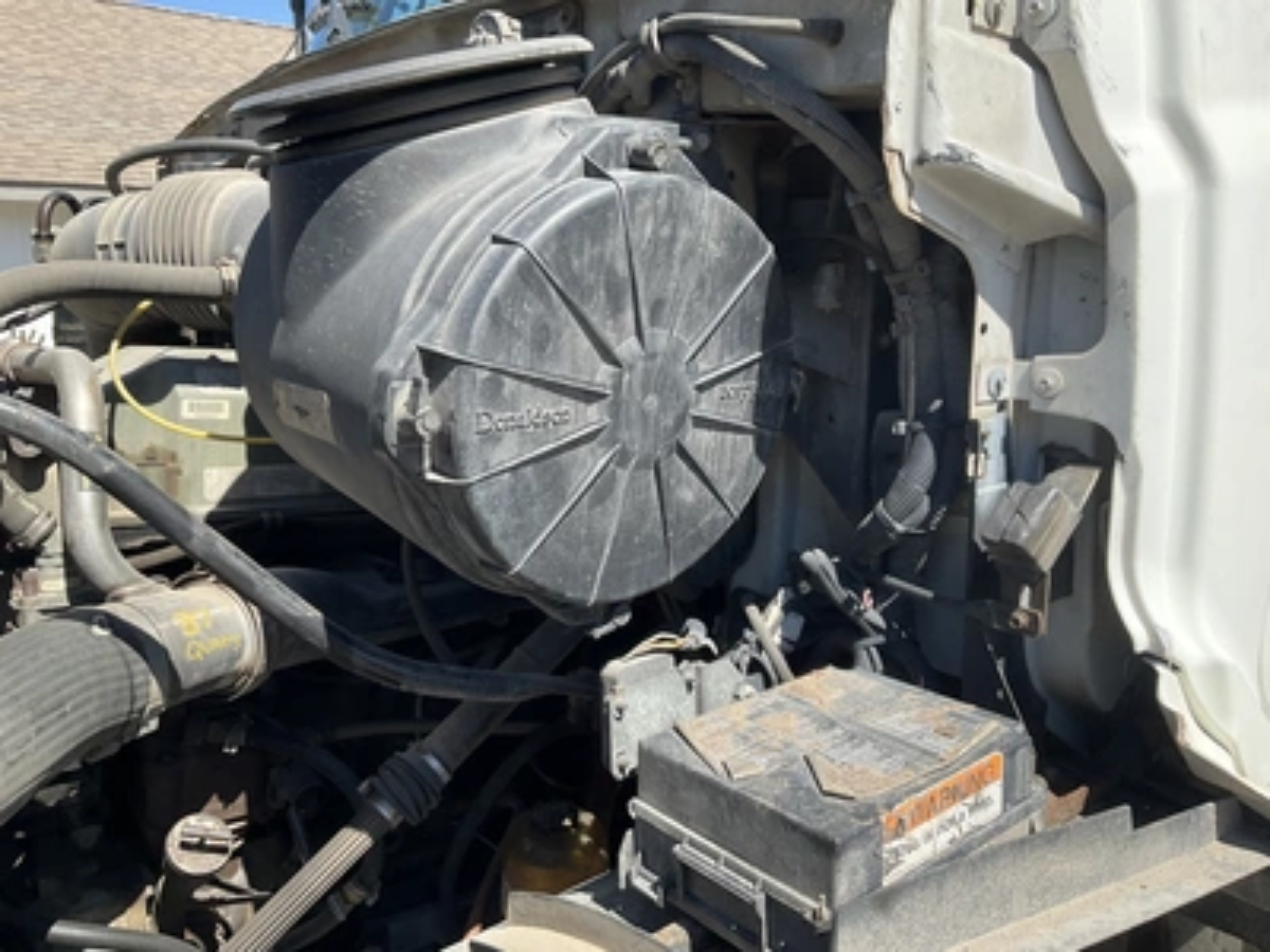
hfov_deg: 61.7
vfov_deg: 48.2
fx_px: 1064
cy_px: 476
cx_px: 635
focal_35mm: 29
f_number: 1.8
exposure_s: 1/728
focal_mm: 3
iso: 25
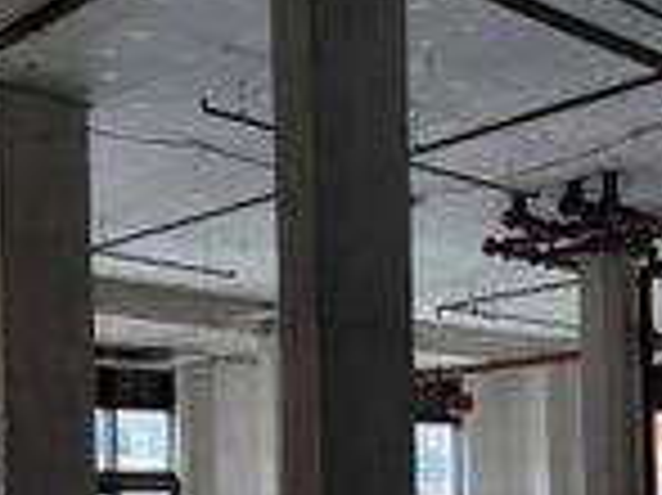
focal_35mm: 68
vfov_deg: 20.8
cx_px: 374
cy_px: 500
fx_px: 1299
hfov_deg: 28.6
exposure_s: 1/24
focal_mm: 4.69
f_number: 1.8
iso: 320
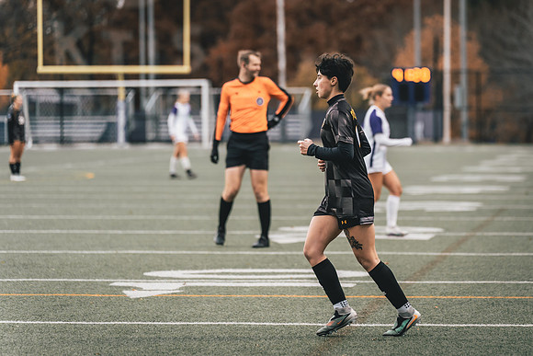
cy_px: 176
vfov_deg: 7.0
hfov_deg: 10.5
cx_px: 348
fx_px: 2903
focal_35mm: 196
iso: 400
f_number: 2.8
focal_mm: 150
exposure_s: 1/1000
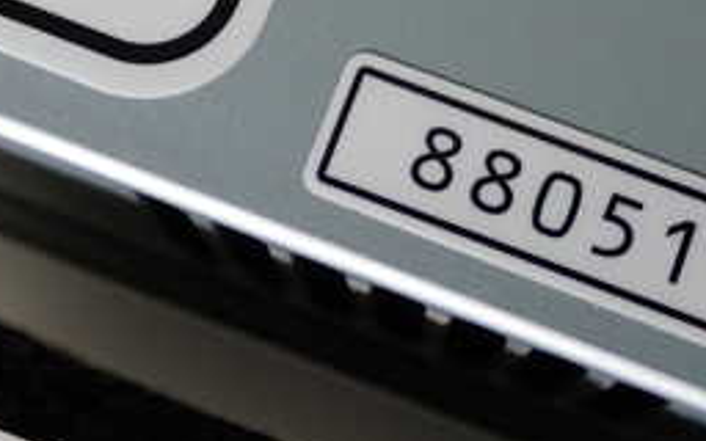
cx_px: 389
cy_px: -3
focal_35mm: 102
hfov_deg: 20.4
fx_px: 1963
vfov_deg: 12.7
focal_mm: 7.31
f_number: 2.8
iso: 200
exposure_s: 1/100
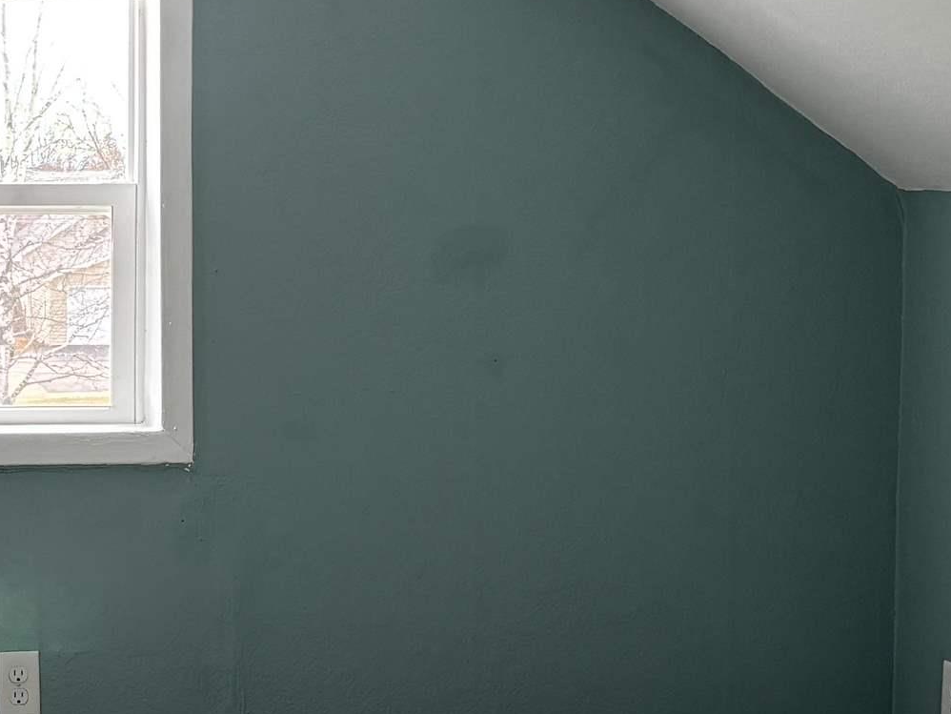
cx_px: -34
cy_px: 337
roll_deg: +0.3
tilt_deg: -4.0
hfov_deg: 23.2
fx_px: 2198
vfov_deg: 18.4
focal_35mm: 80
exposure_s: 1/121
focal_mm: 5.96
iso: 125
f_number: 1.6
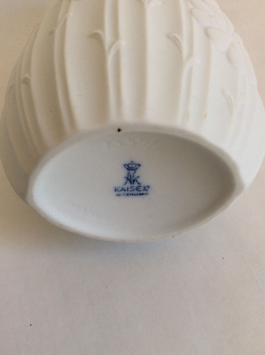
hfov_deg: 44.1
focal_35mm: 32
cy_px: 178
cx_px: 132
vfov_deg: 56.9
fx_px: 327
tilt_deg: -49.9
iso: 40
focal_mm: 3.3
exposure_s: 1/50
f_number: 2.4
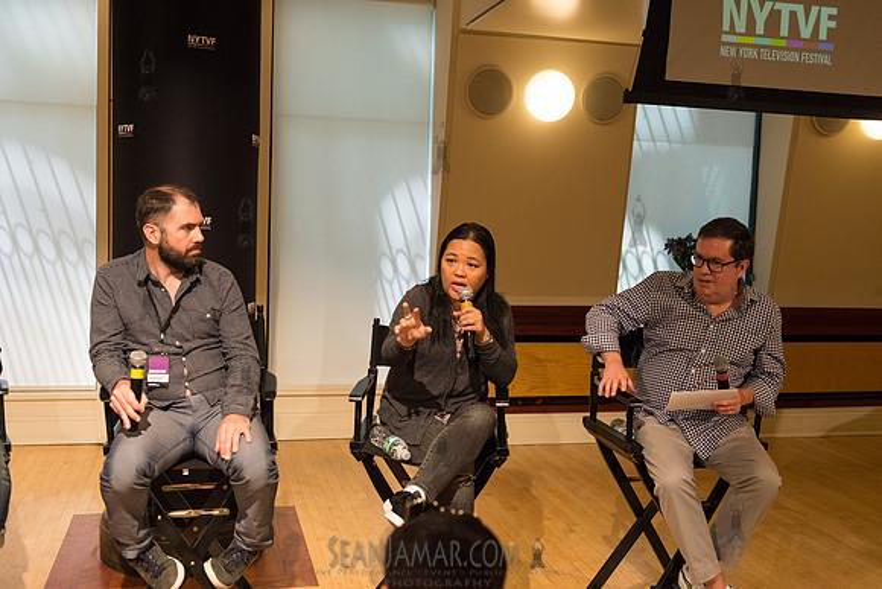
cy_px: 294
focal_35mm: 38
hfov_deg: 50.7
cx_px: 441
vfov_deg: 35.1
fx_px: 931
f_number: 3.5
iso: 3200
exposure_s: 1/800
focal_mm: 38
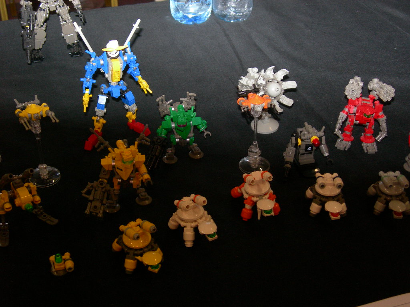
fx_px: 604
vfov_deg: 28.6
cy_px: 154
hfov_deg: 37.5
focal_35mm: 51
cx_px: 205
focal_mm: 10.6
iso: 200
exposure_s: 1/60.1
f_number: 3.2
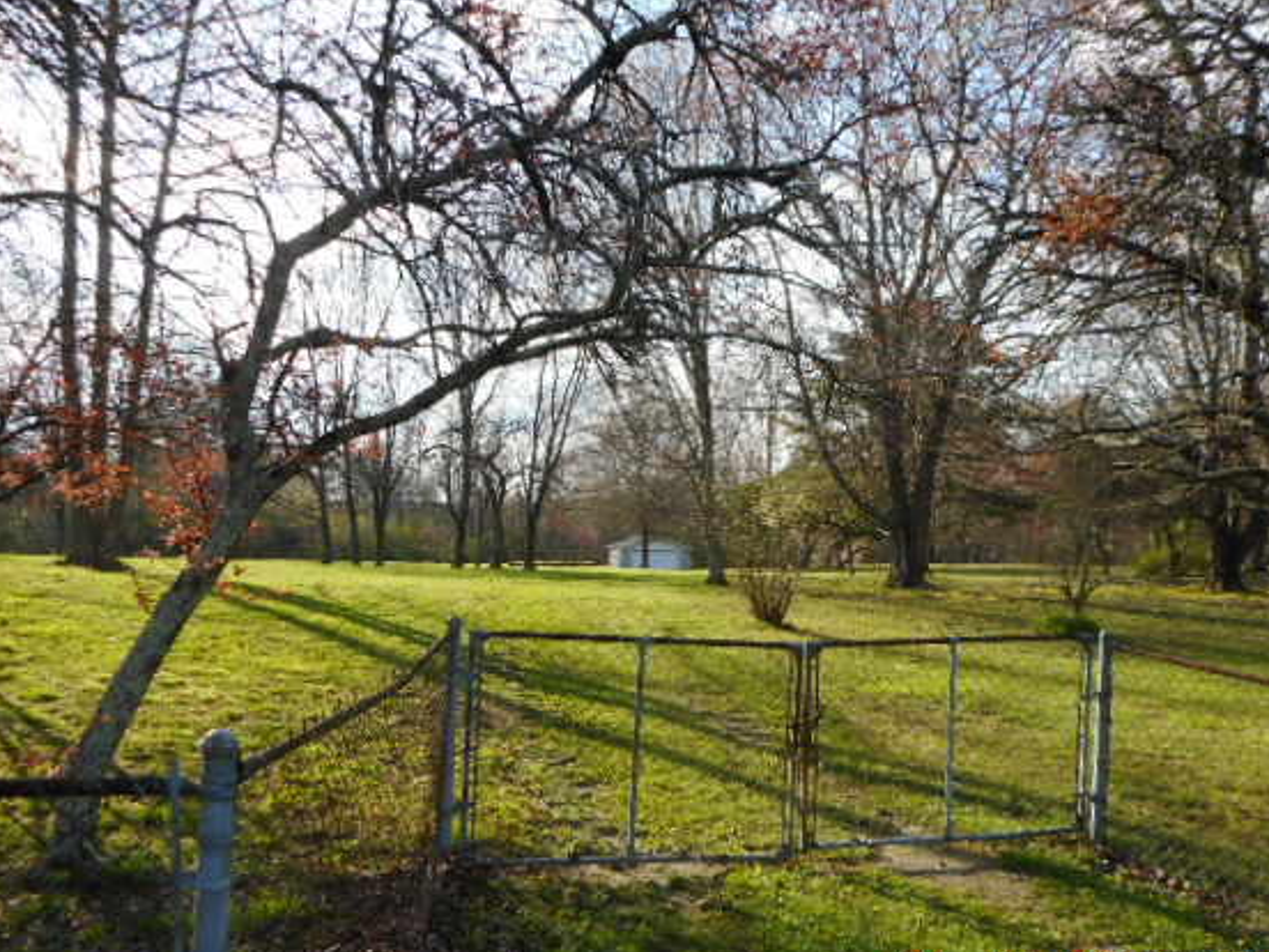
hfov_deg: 61.6
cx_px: 690
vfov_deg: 48.1
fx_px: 1063
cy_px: 545
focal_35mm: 29
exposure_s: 1/250
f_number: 3.7
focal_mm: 4.5
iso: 80
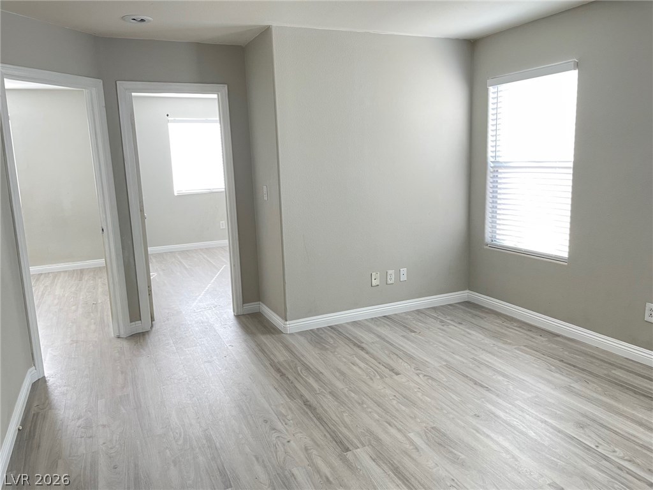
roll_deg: +2.0
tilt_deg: -9.8
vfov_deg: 53.1
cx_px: 326
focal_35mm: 26
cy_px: 245
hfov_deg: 67.3
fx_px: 490
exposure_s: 1/74
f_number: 1.6
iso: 125
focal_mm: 4.2
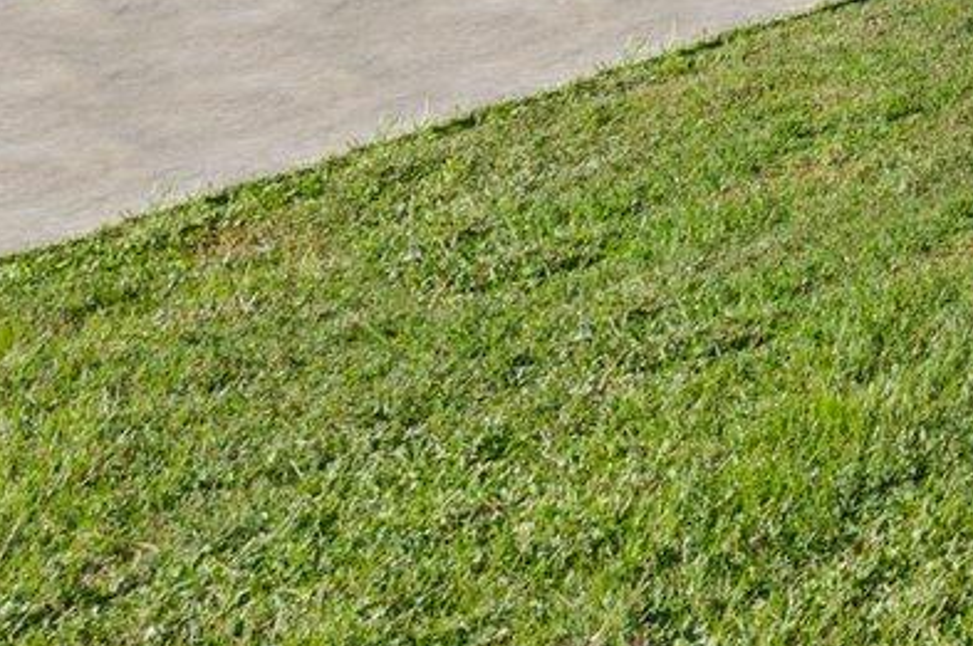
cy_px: -322
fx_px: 1971
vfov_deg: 16.9
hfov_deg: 17.2
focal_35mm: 73
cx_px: 2080
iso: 250
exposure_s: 1/40
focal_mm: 14
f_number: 20
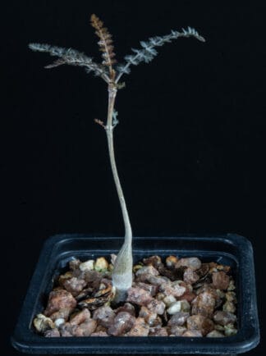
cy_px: 169
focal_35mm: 91
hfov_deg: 16.1
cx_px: 190
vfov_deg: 21.5
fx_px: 937
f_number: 36
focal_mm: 60
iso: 100
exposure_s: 8
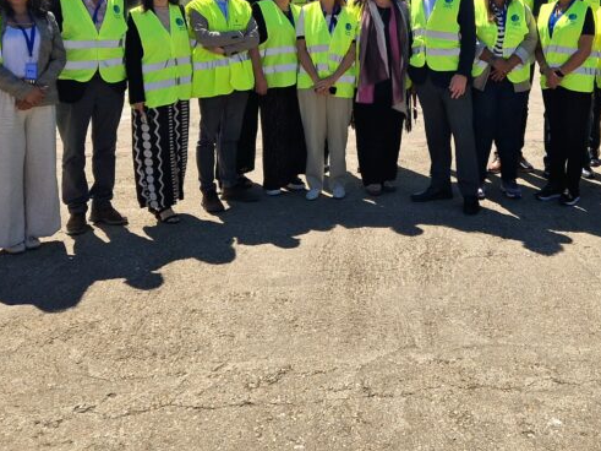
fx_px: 833
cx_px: 424
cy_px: -18
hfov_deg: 39.0
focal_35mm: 48
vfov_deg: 28.1
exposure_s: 1/2500
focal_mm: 5.4
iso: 50
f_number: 1.8
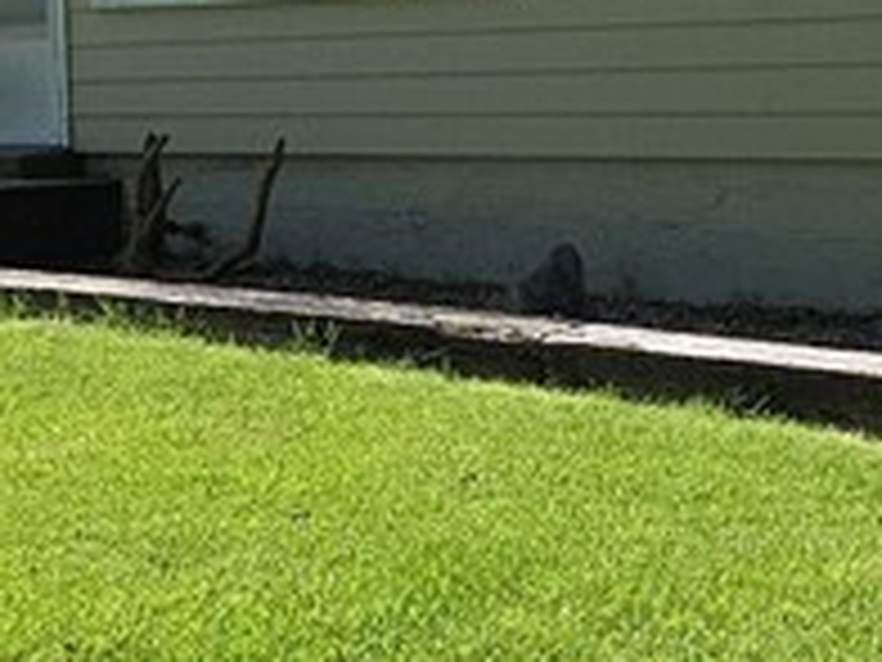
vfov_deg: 21.5
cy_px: 225
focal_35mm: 68
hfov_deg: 27.6
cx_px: 788
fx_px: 1733
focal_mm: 2.2
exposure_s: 1/1318
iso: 50
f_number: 2.2
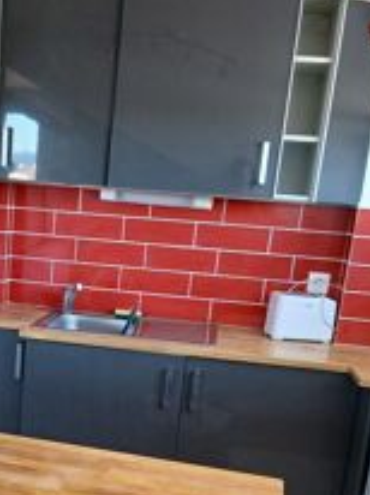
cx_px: 74
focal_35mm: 54
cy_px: 388
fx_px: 771
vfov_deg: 34.6
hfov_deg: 26.5
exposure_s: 1/50
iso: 100
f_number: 1.8
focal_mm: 3.98
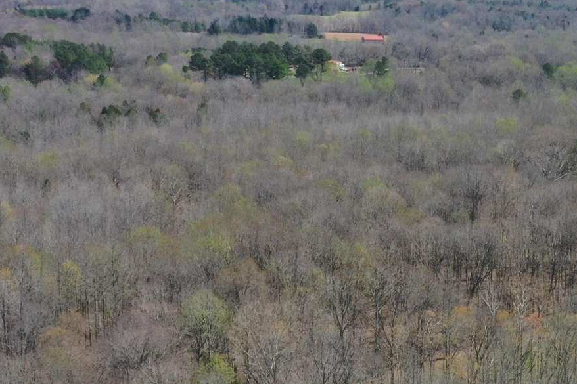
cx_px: 681
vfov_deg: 13.8
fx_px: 1570
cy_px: 348
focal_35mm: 98
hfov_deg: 19.7
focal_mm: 10.26
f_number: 10
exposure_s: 1/120
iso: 100
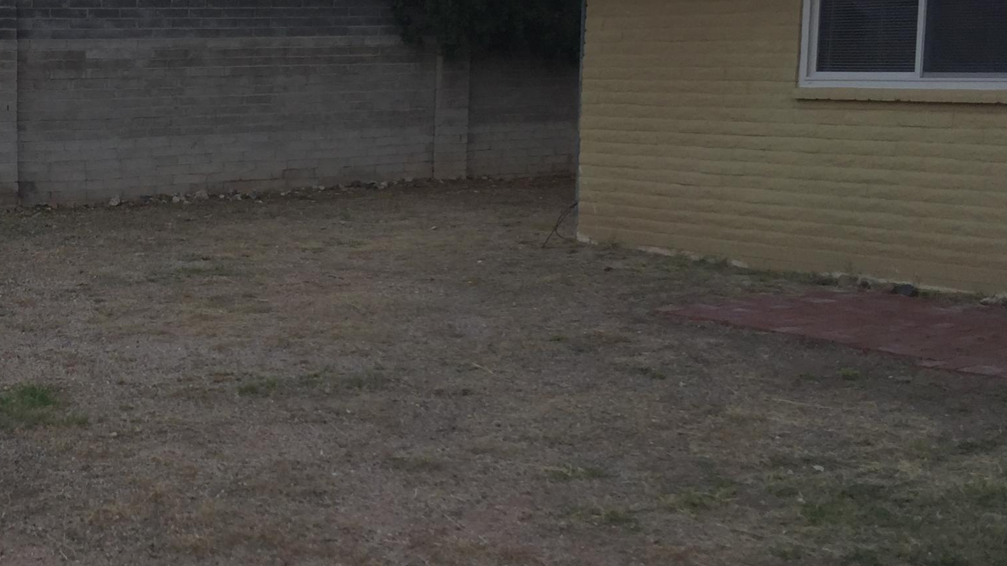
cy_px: 275
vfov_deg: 19.4
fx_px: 1655
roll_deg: -2.4
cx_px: 127
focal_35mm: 62
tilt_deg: -6.4
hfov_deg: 32.4
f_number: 2.2
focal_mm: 4.15
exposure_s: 1/920
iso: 32
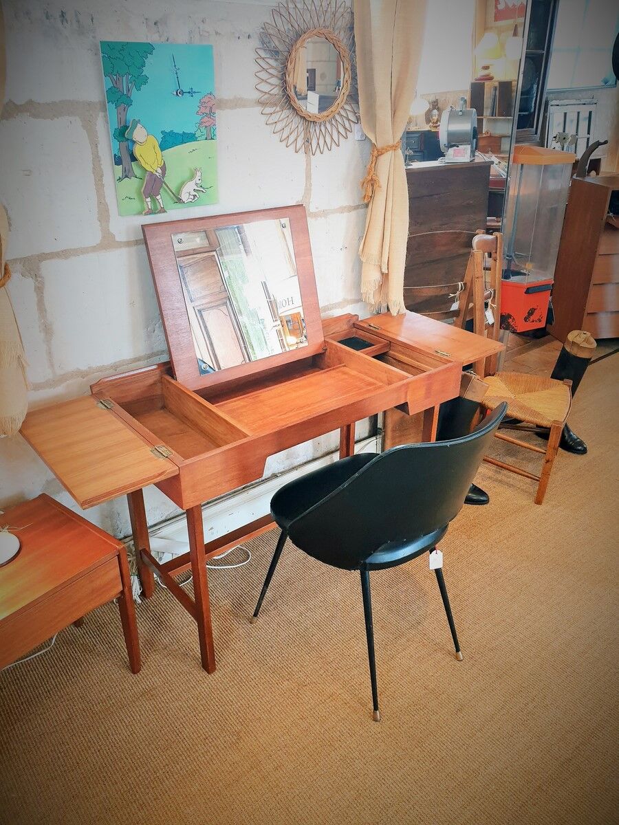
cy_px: 412
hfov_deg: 53.1
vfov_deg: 67.3
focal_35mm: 26
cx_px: 310
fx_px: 620
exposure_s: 1/50
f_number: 2.4
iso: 125
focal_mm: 4.3
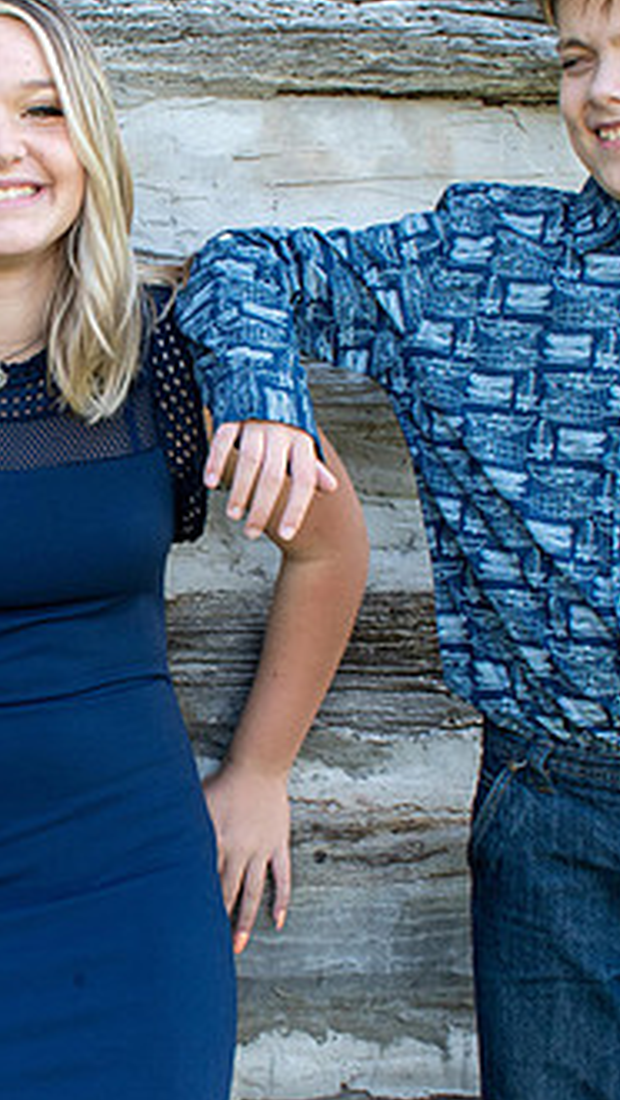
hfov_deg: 18.5
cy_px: 473
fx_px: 1868
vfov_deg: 32.8
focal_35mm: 64
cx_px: 30
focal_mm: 18
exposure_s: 1/160
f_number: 6.3
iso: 400
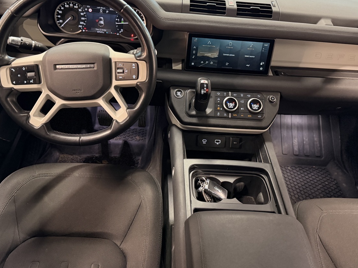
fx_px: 321
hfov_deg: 58.4
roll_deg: -6.5
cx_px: 178
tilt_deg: -35.8
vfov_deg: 44.9
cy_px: 96
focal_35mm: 31
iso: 640
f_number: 1.78
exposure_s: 1/33
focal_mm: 6.76
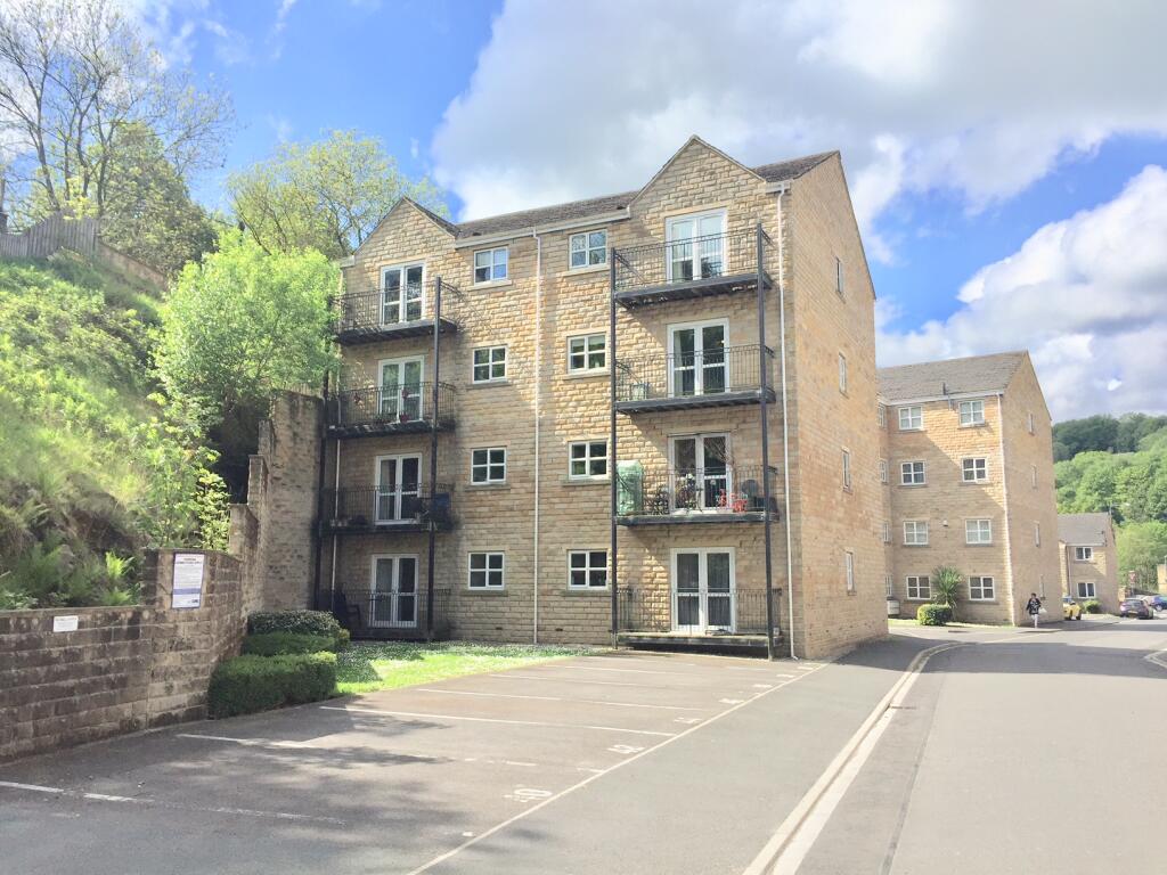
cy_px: 438
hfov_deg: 61.7
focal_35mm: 29
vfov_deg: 48.2
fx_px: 978
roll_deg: +0.3
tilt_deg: +9.2
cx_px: 584
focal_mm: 4.15
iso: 32
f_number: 2.2
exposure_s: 1/2198
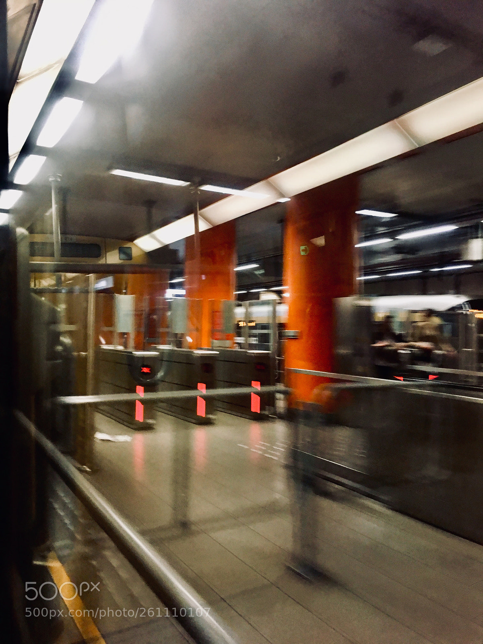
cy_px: 322
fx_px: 540
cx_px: 242
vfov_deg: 61.7
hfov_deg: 48.2
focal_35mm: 29
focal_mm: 4.15
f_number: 2.2
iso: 100
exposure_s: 1/17
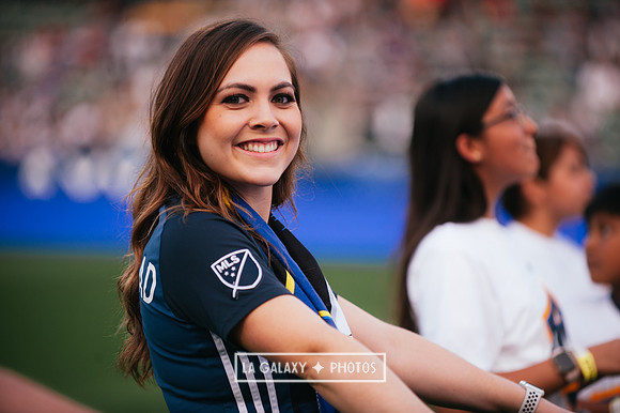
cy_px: 206
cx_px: 310
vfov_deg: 7.6
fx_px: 3098
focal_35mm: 180
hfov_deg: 11.4
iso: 250
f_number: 2.8
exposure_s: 1/800
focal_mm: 180
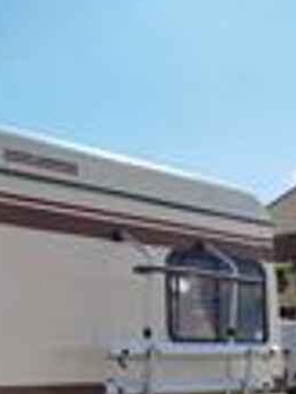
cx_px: 56
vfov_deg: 40.5
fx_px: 501
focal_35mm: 44
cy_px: 335
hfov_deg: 32.0
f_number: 1.7
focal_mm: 5.31
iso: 50
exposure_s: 1/1657
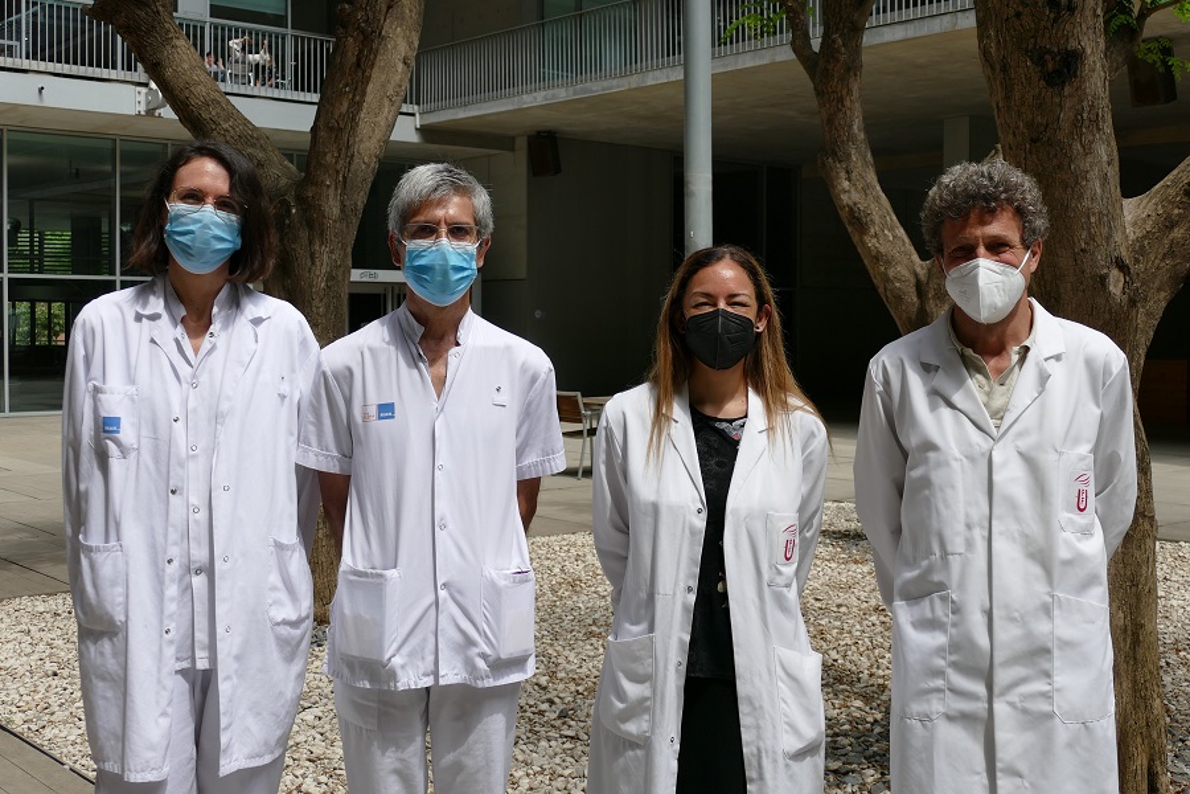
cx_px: 595
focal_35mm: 38
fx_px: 1256
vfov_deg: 35.1
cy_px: 397
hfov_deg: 50.7
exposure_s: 1/800
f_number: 3.1
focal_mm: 13.97
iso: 125
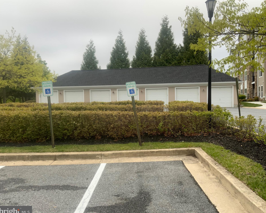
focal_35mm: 31
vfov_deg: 47.1
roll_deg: +1.4
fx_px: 244
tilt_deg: -2.5
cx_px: 142
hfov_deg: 57.1
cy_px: 108
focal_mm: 3
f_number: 1.8
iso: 16
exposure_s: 1/161
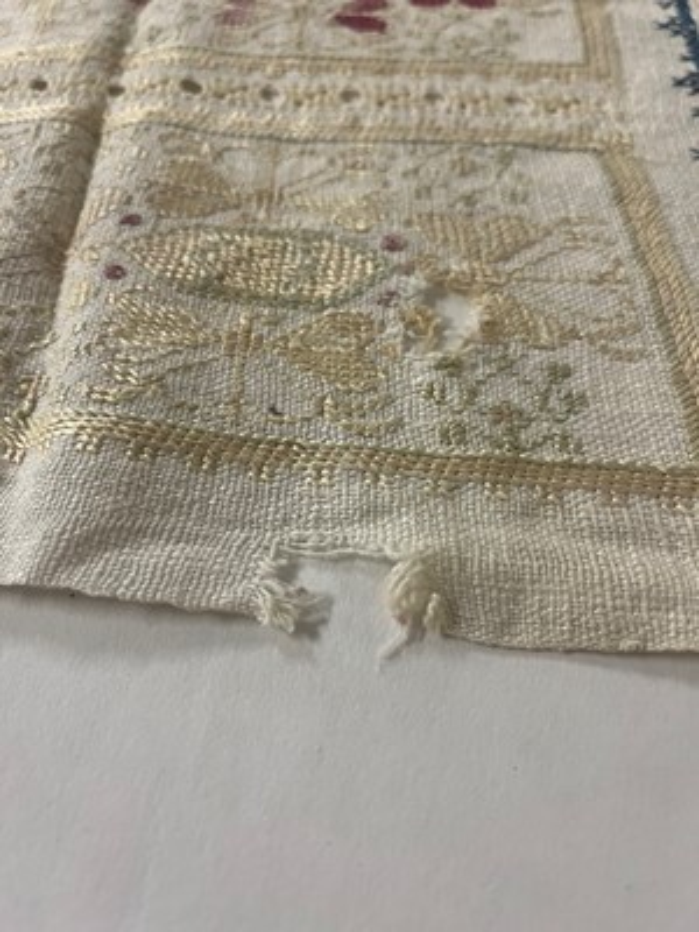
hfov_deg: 53.1
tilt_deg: -58.1
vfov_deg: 67.3
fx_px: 700
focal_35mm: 26
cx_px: 350
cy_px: 466
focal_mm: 5.1
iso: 100
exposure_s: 1/50
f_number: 1.6
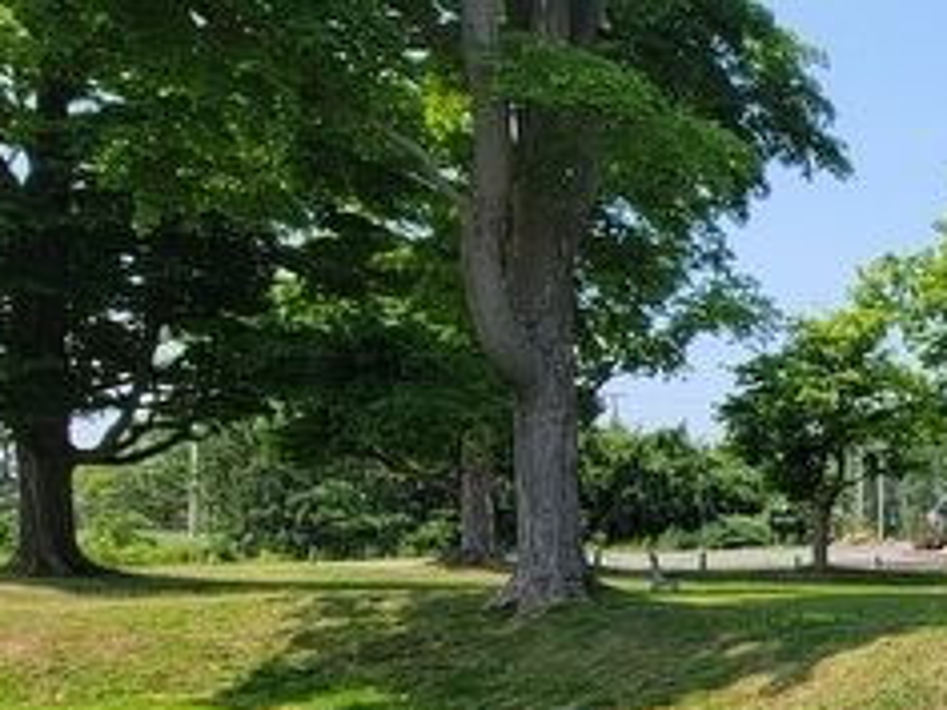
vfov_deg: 32.1
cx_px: 1284
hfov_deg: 31.2
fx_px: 1204
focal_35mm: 44
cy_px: 562
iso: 50
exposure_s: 1/1036
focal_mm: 2.2
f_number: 2.2
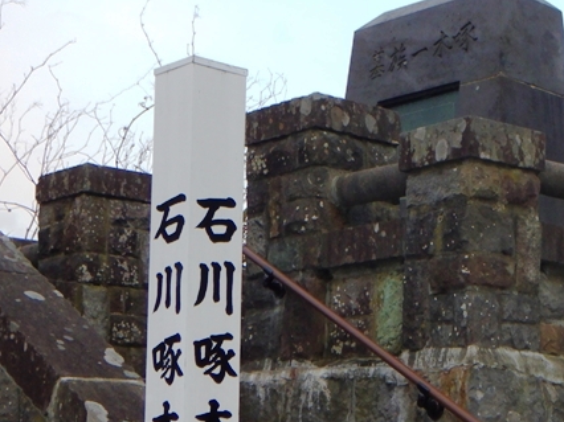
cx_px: 432
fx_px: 1254
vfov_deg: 19.1
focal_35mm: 77
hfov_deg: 25.0
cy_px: 283
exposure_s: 1/80
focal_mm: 9.1
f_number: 4.4
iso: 125
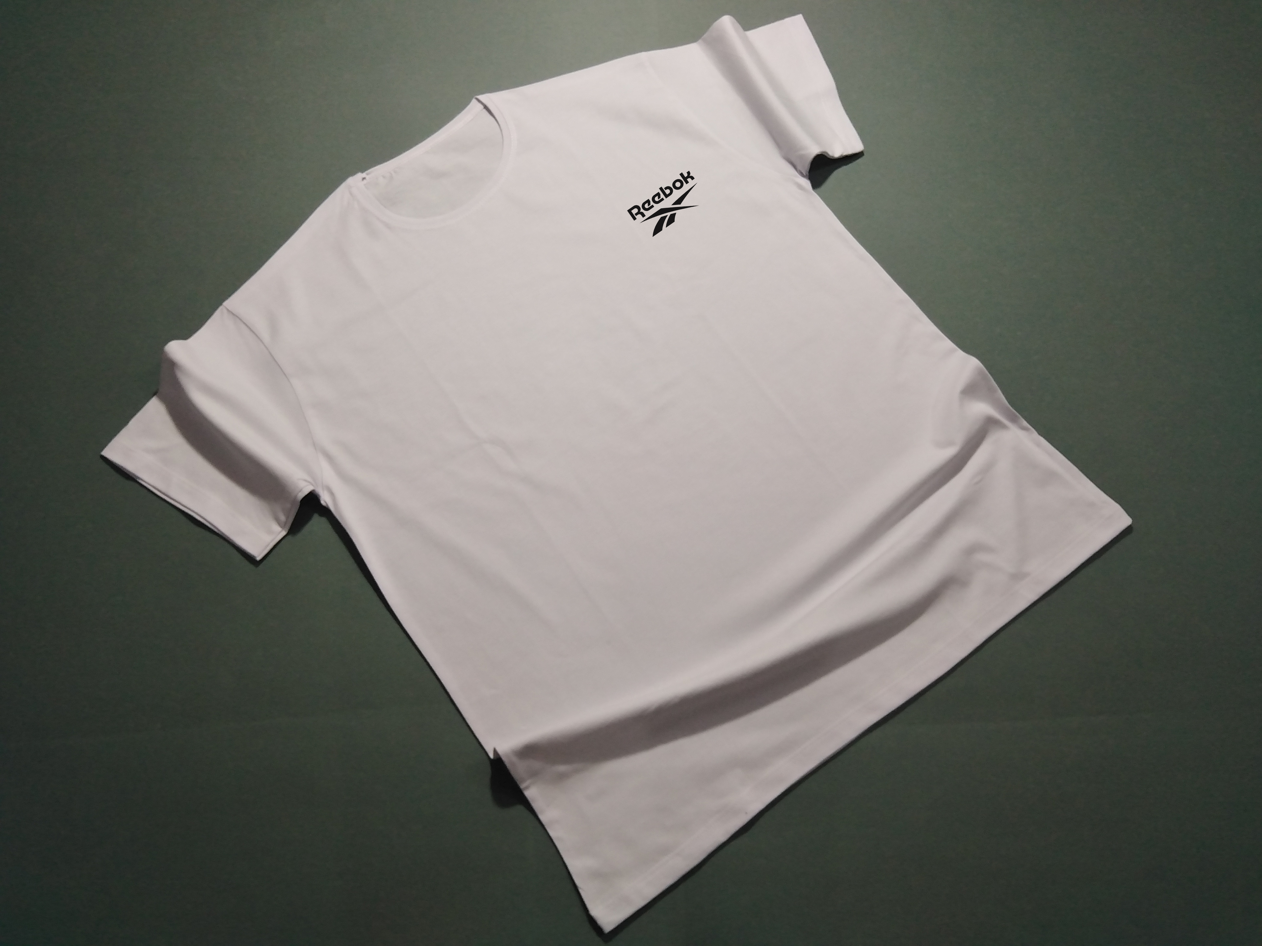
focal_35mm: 26
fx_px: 948
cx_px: 631
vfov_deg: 53.1
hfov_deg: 67.3
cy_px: 473
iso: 135
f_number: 1.8
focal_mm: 3.59
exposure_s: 1/33.3
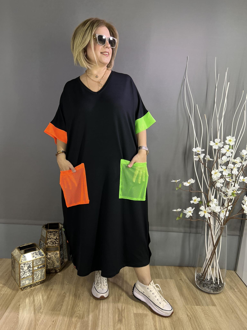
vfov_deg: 67.3
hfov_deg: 53.1
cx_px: 124
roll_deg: -3.0
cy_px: 165
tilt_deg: -8.6
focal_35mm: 26
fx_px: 247
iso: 80
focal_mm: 5.7
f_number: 1.5
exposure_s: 1/100
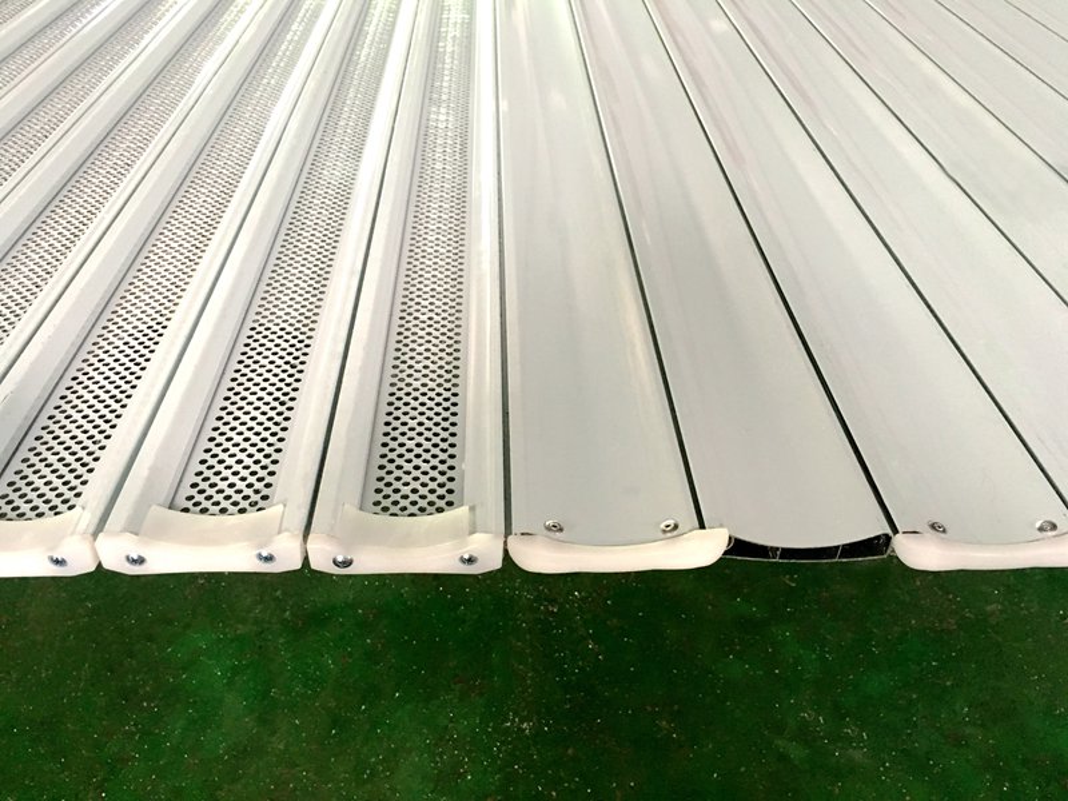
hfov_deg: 61.7
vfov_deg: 48.2
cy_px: 400
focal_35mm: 29
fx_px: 895
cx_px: 534
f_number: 2.2
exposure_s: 1/20
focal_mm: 4.15
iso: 200
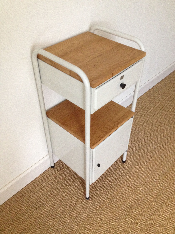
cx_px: 88
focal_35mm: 35
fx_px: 236
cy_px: 117
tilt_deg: -40.8
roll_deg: -2.3
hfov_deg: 40.7
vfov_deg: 52.6
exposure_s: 1/20
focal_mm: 4.28
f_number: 2.4
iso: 320
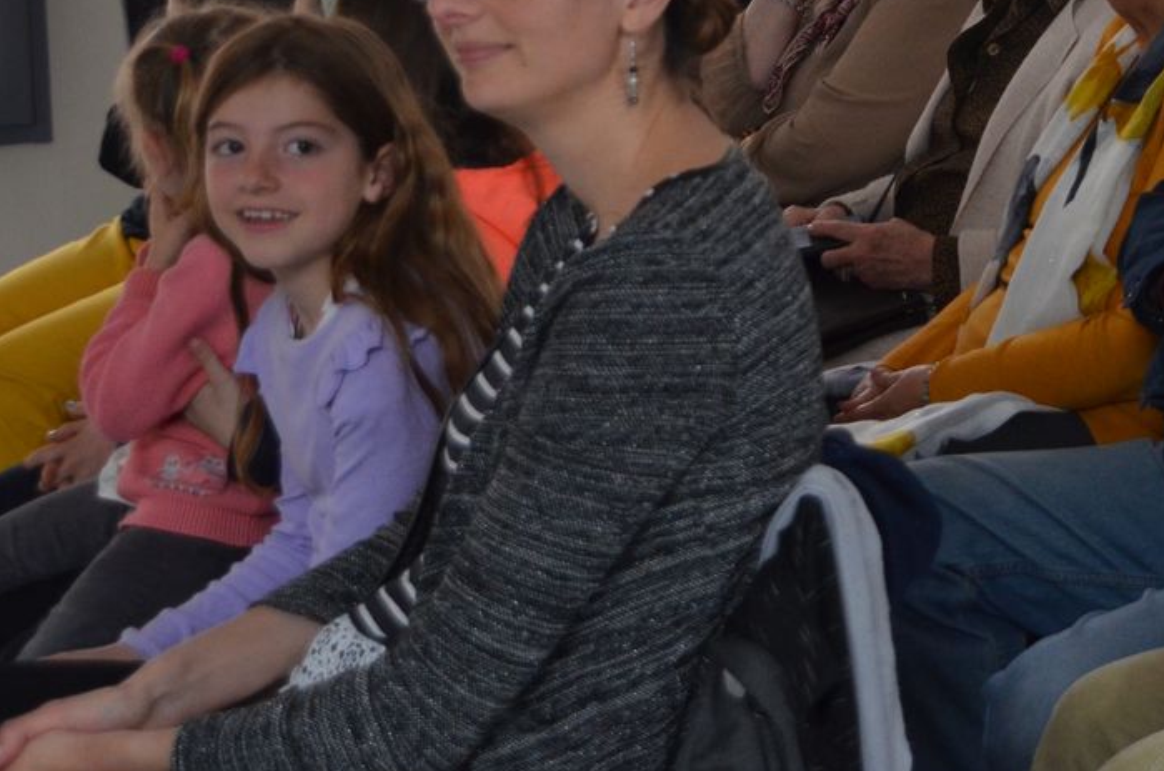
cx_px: 1275
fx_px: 3840
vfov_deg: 11.3
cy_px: -18
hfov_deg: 16.7
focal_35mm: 119
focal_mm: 34
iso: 800
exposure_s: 1/30
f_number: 4.5
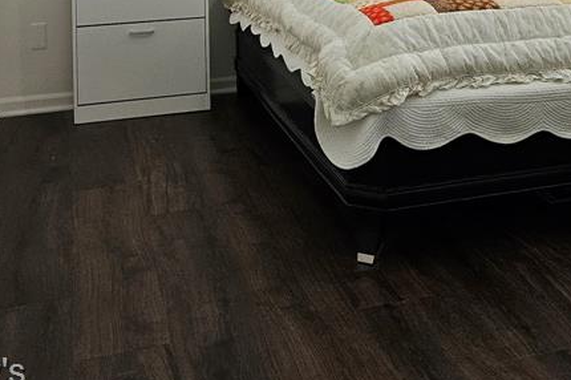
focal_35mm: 57
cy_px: -113
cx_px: 377
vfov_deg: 21.5
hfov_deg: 34.8
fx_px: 903
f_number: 1.8
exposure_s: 1/120
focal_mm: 5.4
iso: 250
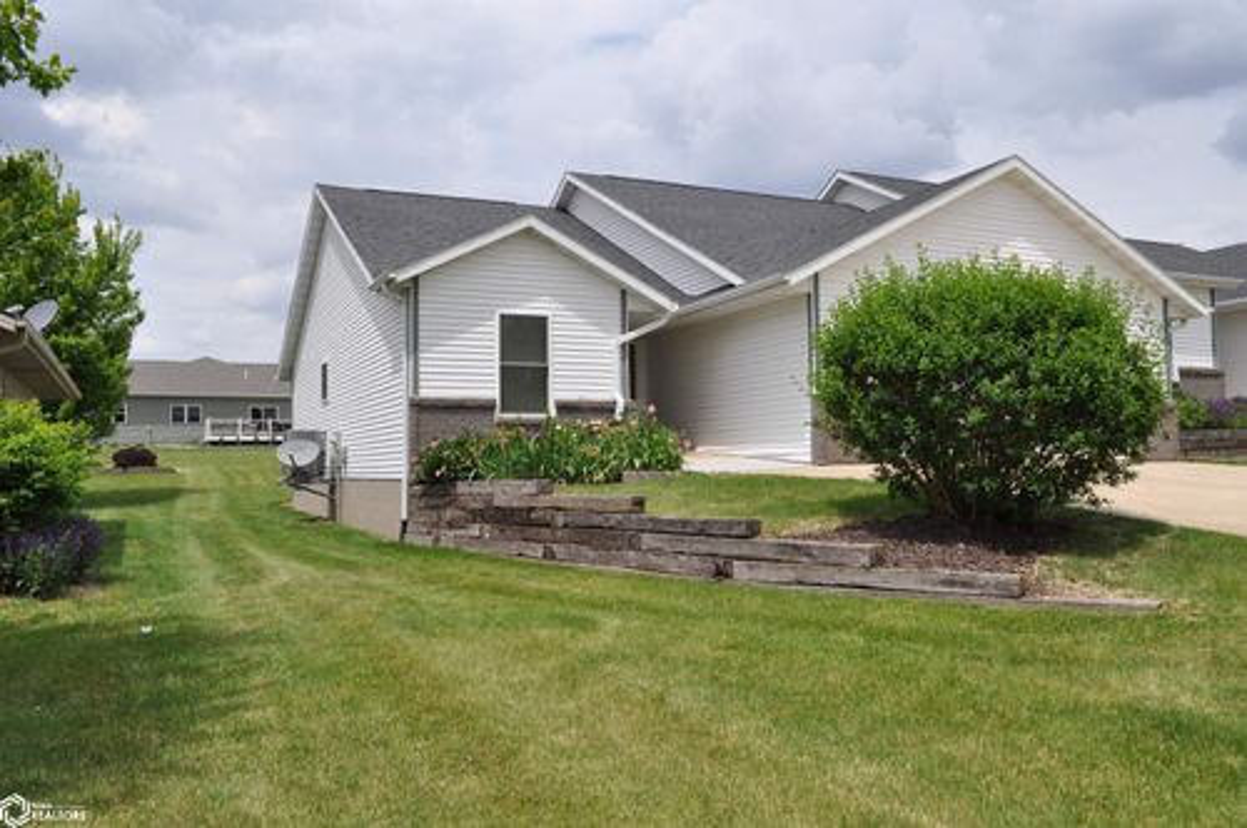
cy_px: 414
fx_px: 1038
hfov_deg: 62.0
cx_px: 624
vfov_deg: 43.5
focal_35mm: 30
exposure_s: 1/400
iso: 200
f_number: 10
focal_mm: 20
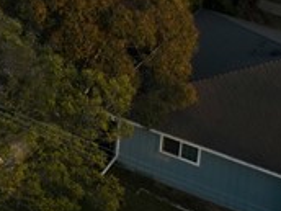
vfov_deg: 9.3
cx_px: -310
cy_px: -294
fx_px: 1161
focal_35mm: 143
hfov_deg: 12.0
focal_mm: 12.3
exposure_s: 1/200
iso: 200
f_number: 2.8
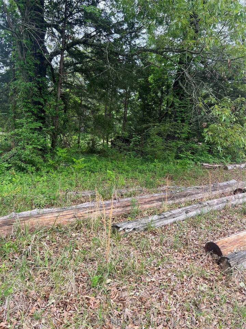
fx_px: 246
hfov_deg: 53.1
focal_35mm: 26
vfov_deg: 67.3
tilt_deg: -5.8
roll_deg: -5.9
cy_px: 164
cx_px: 123
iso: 50
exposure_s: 1/340
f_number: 1.5
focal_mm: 5.7
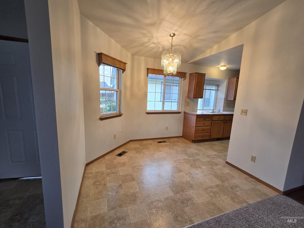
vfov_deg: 89.9
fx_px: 114
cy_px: 114
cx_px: 152
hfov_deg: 106.2
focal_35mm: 13
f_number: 2.2
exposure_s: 1/120
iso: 160
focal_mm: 2.2
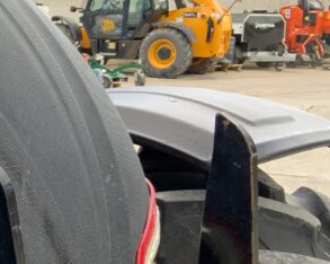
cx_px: -179
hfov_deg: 17.3
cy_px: 197
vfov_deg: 15.5
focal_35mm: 99
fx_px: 966
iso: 25
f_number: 1.8
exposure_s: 1/122
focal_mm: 3
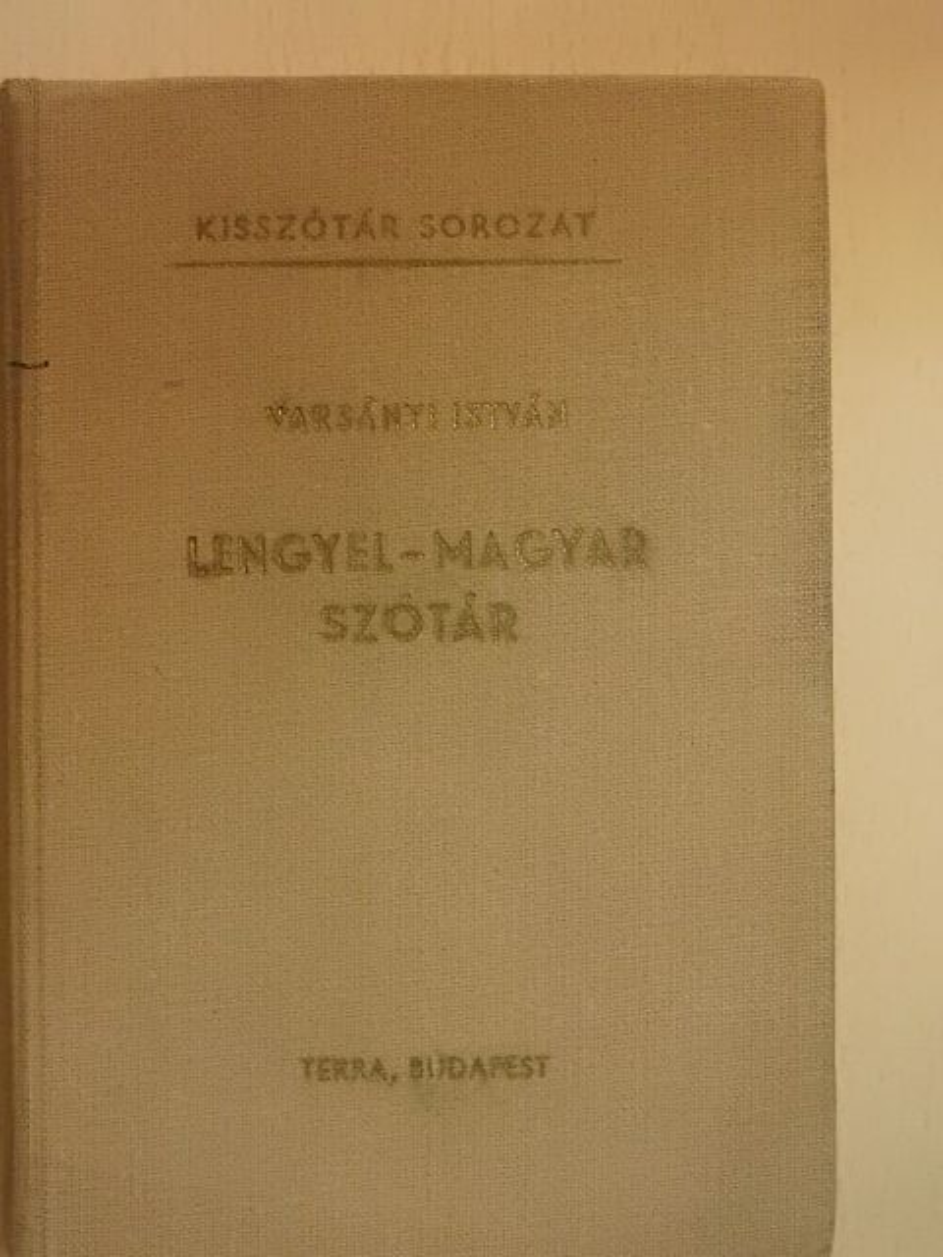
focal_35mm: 95
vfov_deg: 20.7
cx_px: 472
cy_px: 628
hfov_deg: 15.6
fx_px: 3451
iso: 1600
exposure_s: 1/60
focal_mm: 17
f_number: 4.8
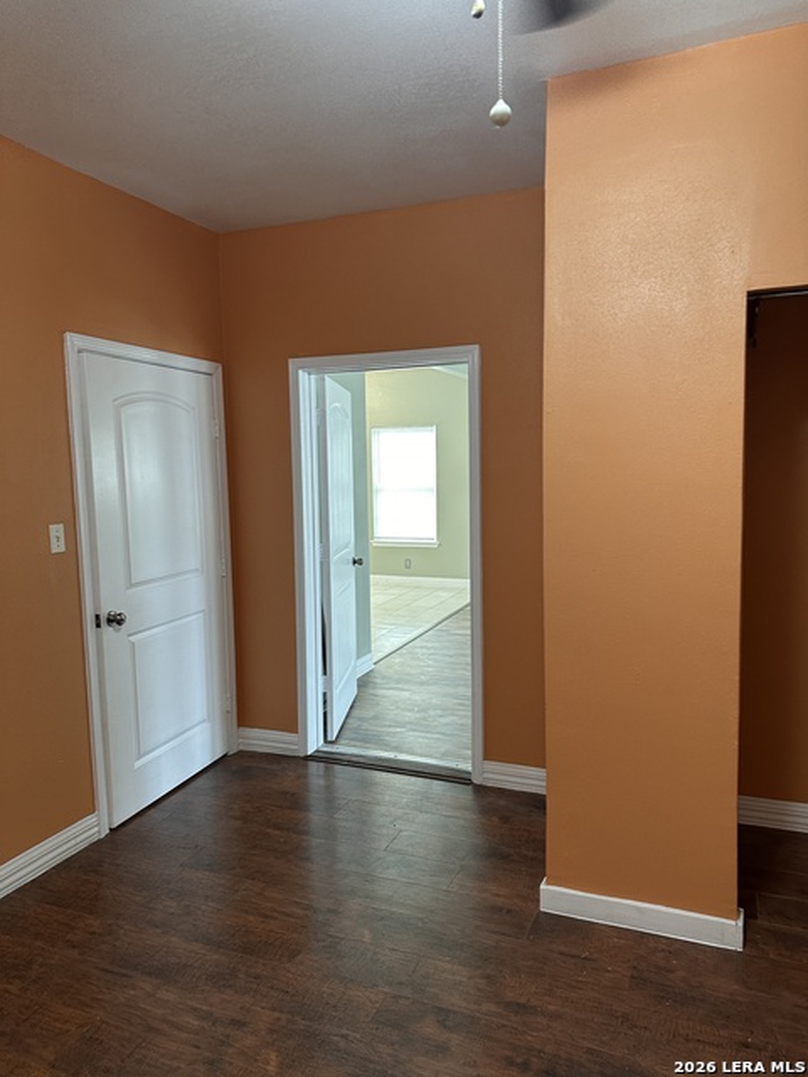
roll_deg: +2.9
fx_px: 747
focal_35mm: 24
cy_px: 538
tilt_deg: -2.4
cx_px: 404
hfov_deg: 56.8
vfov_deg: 71.6
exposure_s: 1/60
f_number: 1.78
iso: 200
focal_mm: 6.86
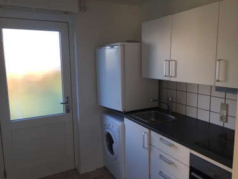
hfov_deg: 61.6
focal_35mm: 29
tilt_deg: -8.0
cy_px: 90
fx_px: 199
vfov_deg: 48.3
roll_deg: +0.1
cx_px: 119
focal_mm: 4.15
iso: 50
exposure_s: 1/100
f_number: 2.2
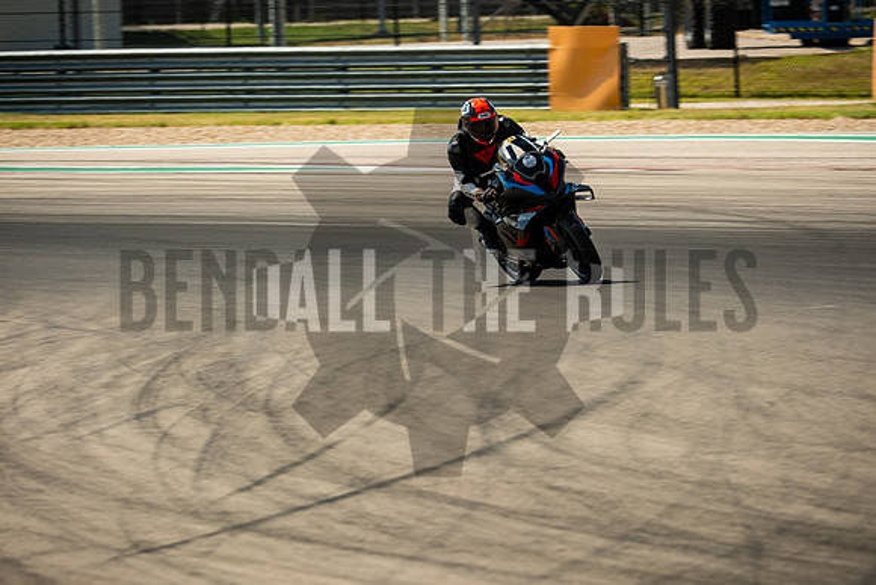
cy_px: 292
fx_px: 10222
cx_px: 438
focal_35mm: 420
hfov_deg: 4.9
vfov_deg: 3.3
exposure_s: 1/250
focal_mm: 280
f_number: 7.1
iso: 160
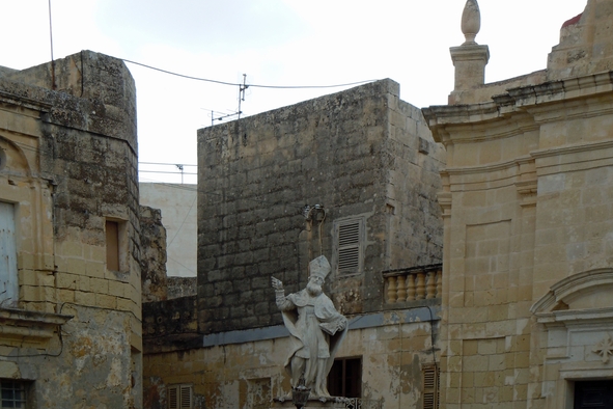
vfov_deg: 14.6
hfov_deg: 21.7
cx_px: 309
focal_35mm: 94
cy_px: 195
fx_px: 1600
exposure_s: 1/500
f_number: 4.4
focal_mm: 16
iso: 100
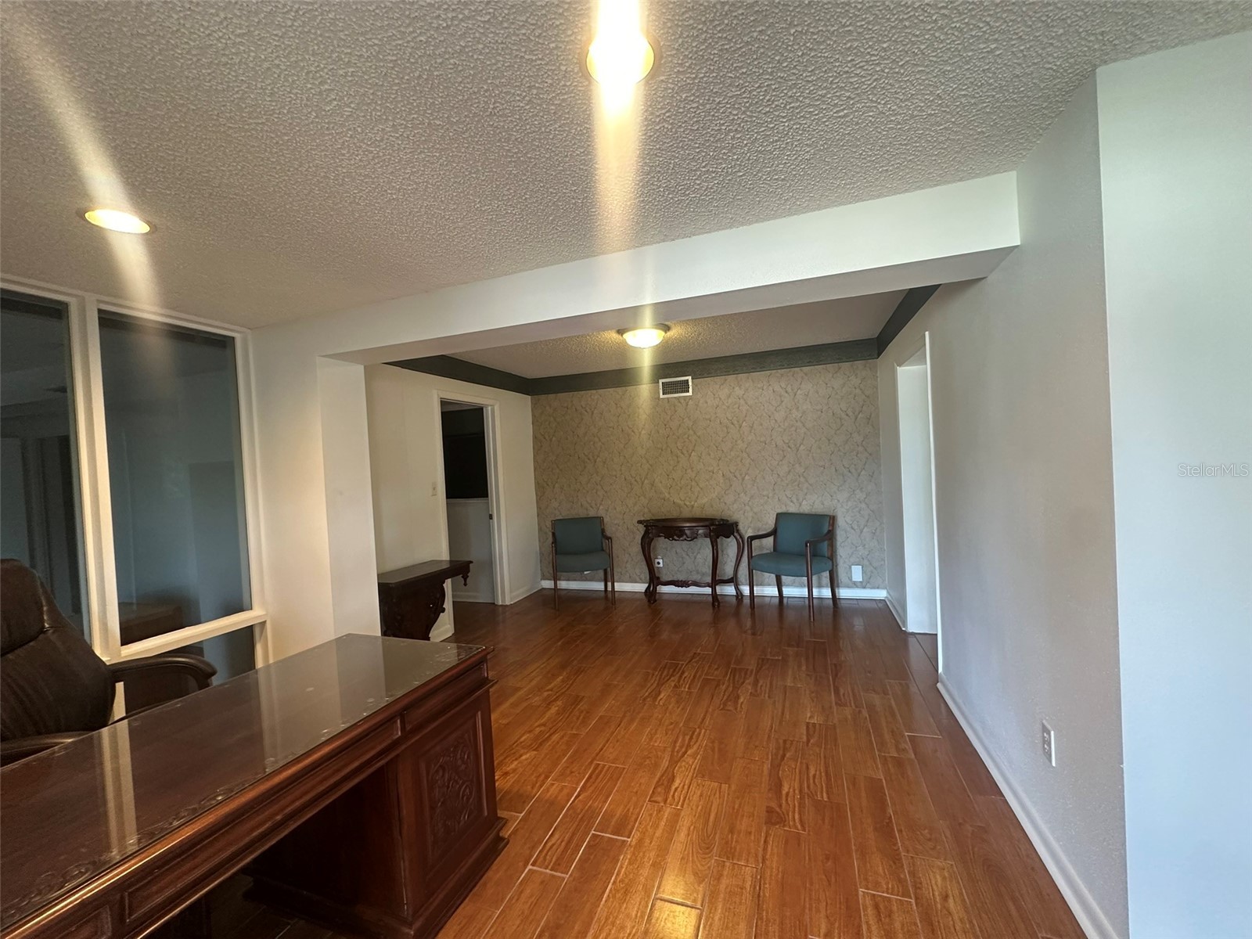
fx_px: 506
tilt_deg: +0.1
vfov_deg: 85.7
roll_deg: +2.8
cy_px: 470
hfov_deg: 102.1
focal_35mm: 14
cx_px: 626
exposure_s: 1/60
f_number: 2.2
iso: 320
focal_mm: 2.22
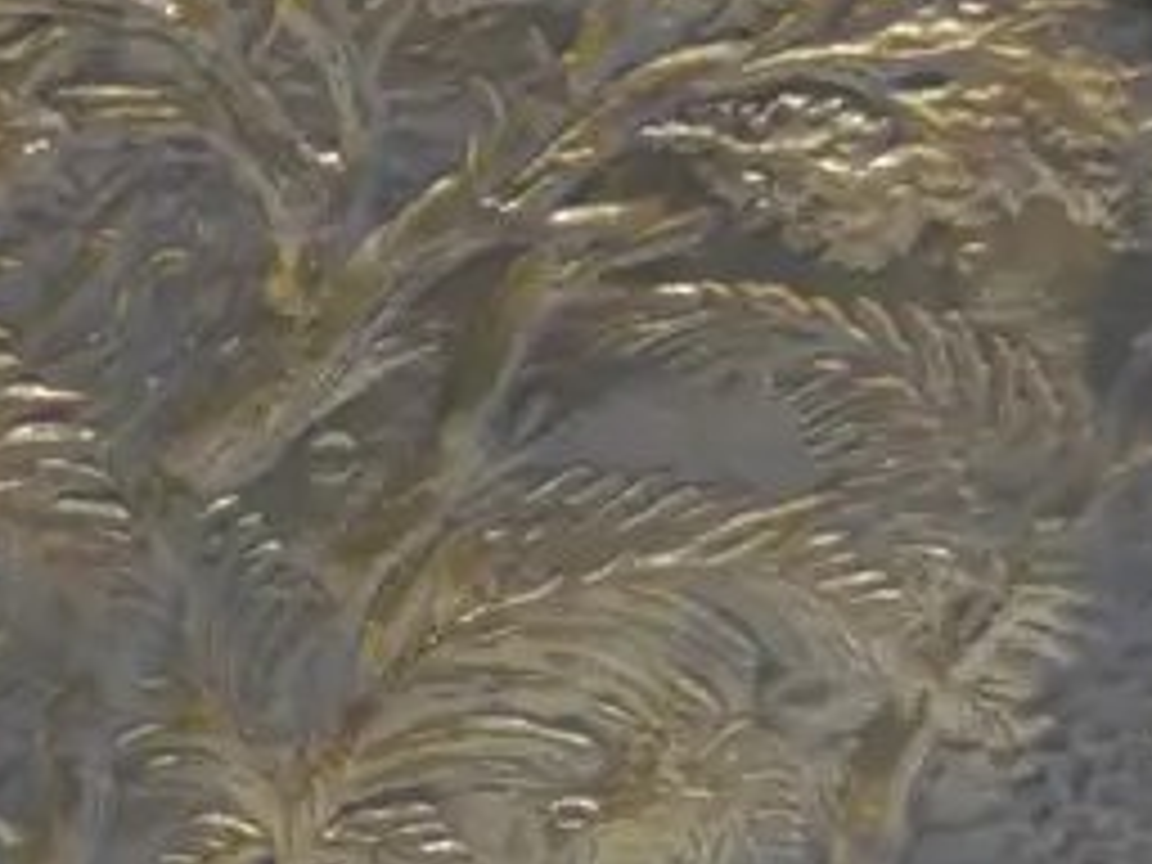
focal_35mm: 184
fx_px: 6123
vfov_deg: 8.0
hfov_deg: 10.1
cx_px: -950
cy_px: 1161
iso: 3200
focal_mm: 23
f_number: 5.1
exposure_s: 1/40
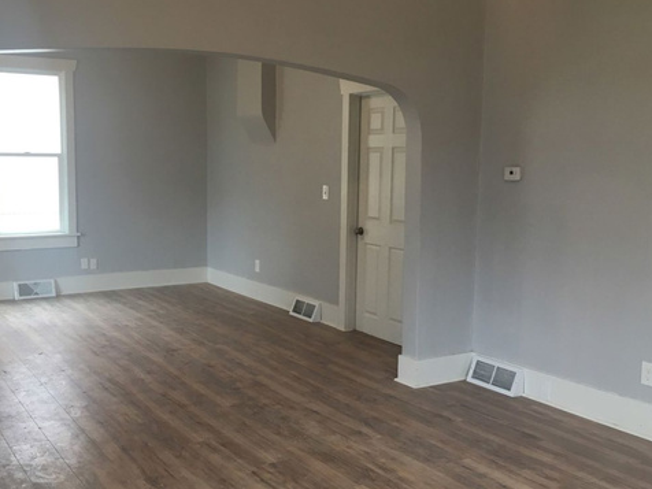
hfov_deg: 47.6
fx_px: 735
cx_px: 263
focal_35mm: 39
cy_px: 248
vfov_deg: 36.8
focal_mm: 4.15
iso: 80
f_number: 2.2
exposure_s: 1/30
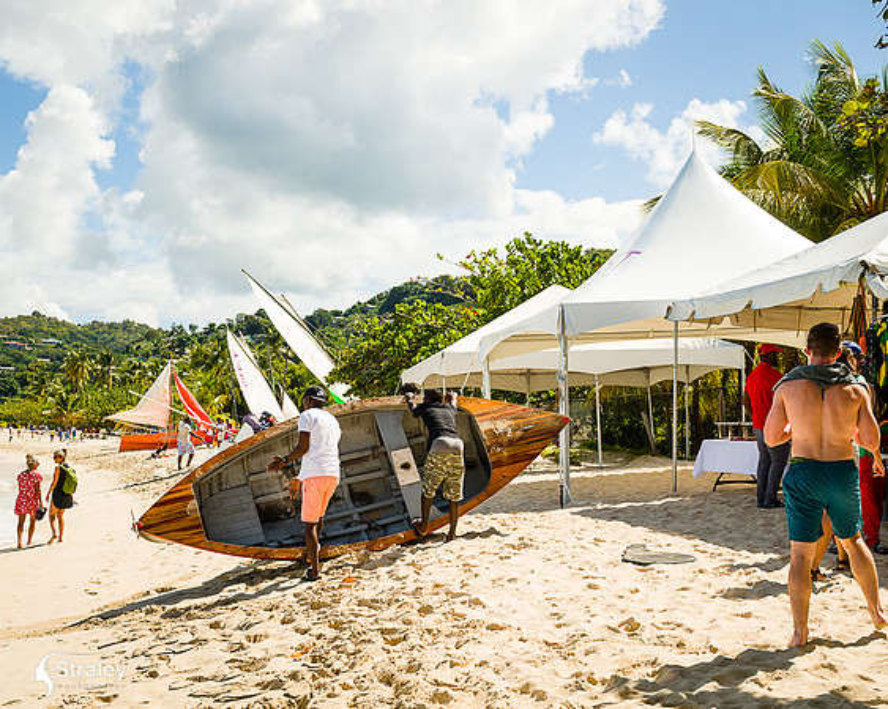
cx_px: 444
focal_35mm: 47
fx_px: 1245
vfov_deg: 31.8
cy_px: 354
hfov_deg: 39.3
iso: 64
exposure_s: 1/320
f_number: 6.3
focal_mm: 40
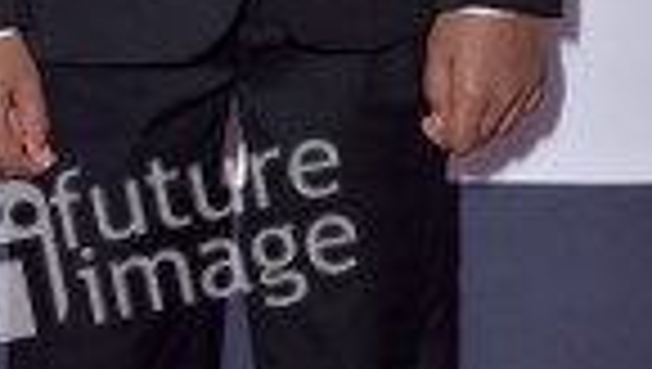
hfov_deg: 10.6
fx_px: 3497
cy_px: -428
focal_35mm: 202
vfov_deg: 5.9
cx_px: 259
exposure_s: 1/320
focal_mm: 70
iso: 500
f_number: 6.3
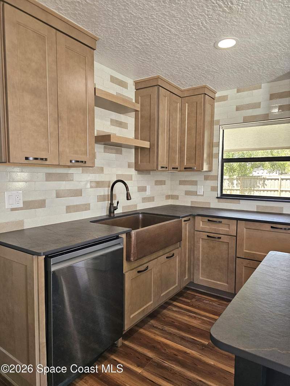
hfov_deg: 58.9
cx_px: 145
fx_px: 257
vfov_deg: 73.9
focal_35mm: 23
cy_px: 193
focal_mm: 6.3
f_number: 1.7
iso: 400
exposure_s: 1/120
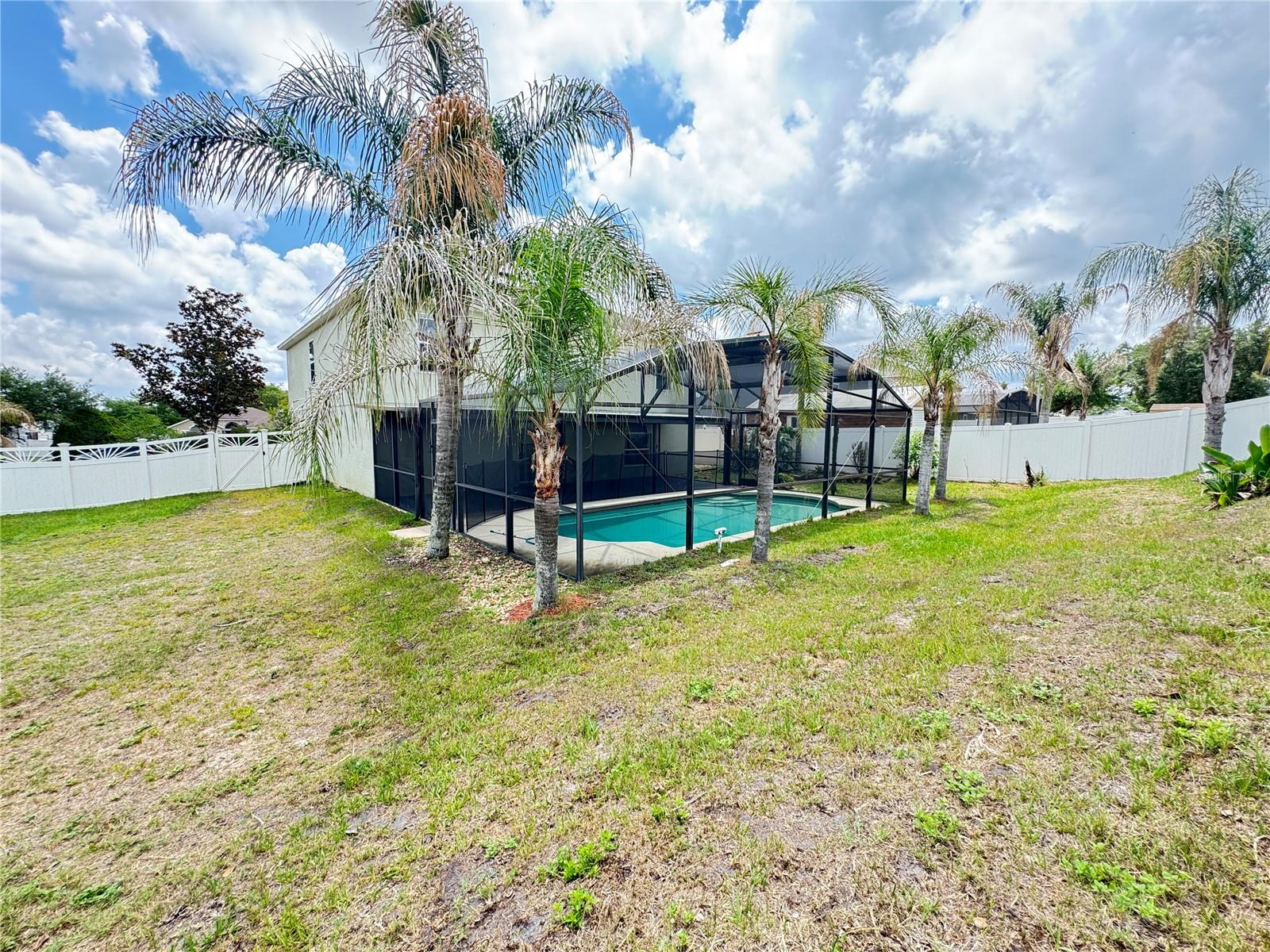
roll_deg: -1.0
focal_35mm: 14
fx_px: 514
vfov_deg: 85.7
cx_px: 635
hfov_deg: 102.1
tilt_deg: -6.3
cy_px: 476
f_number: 2.2
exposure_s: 1/197
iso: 40
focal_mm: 2.22
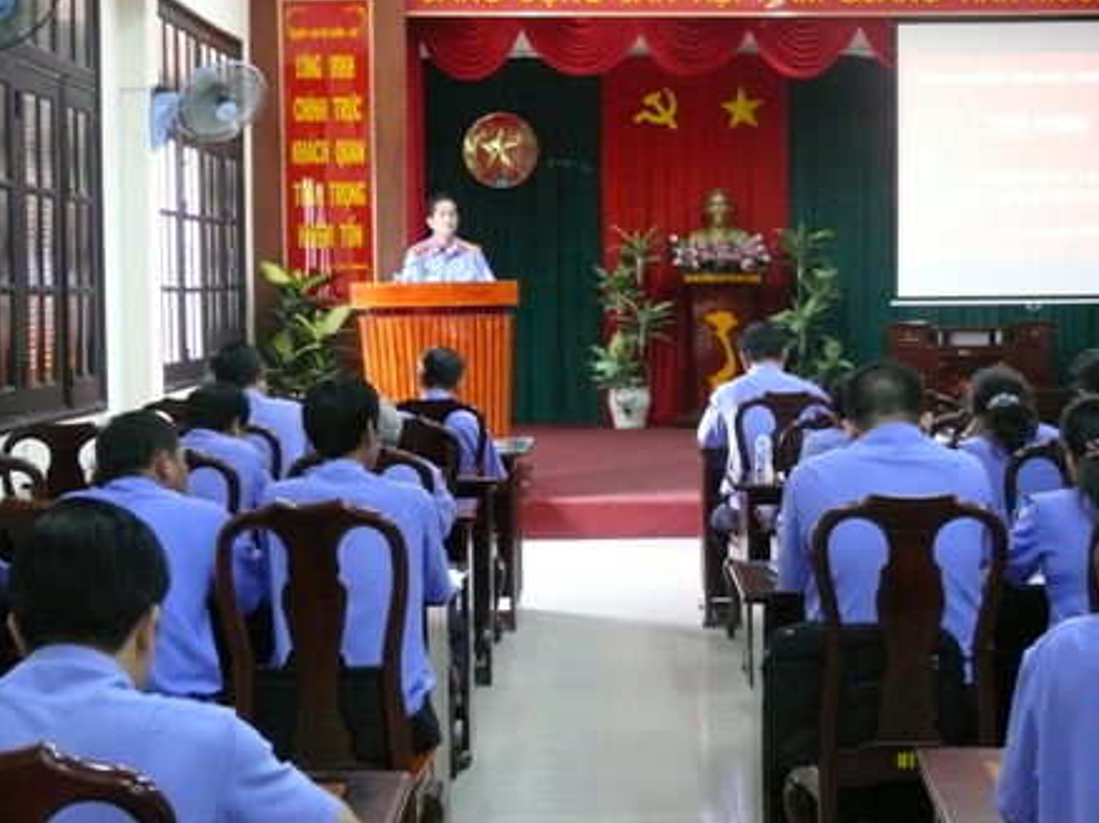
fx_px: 2031
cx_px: 581
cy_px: 386
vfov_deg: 22.9
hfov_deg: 30.3
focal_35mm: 64
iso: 800
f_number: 3.2
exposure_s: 1/25
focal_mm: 12.7
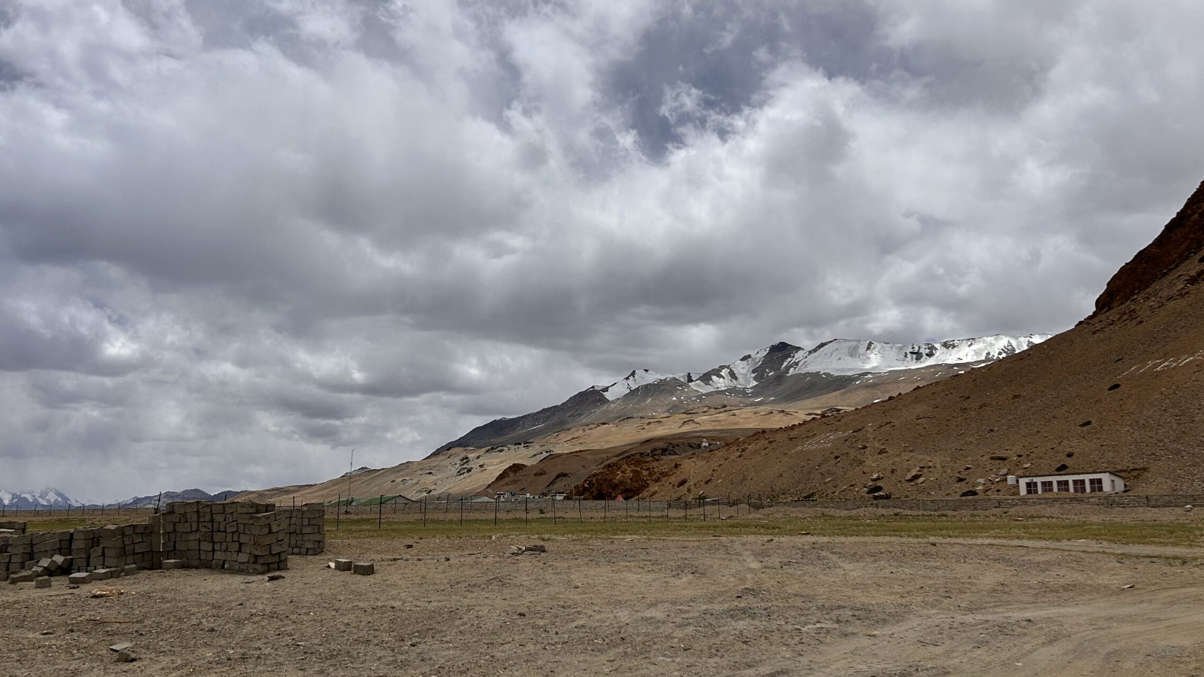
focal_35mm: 32
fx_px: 1022
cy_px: 286
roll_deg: +0.2
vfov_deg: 36.6
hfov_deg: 61.0
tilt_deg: +14.4
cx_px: 607
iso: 50
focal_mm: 5.7
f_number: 1.5
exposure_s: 1/16393
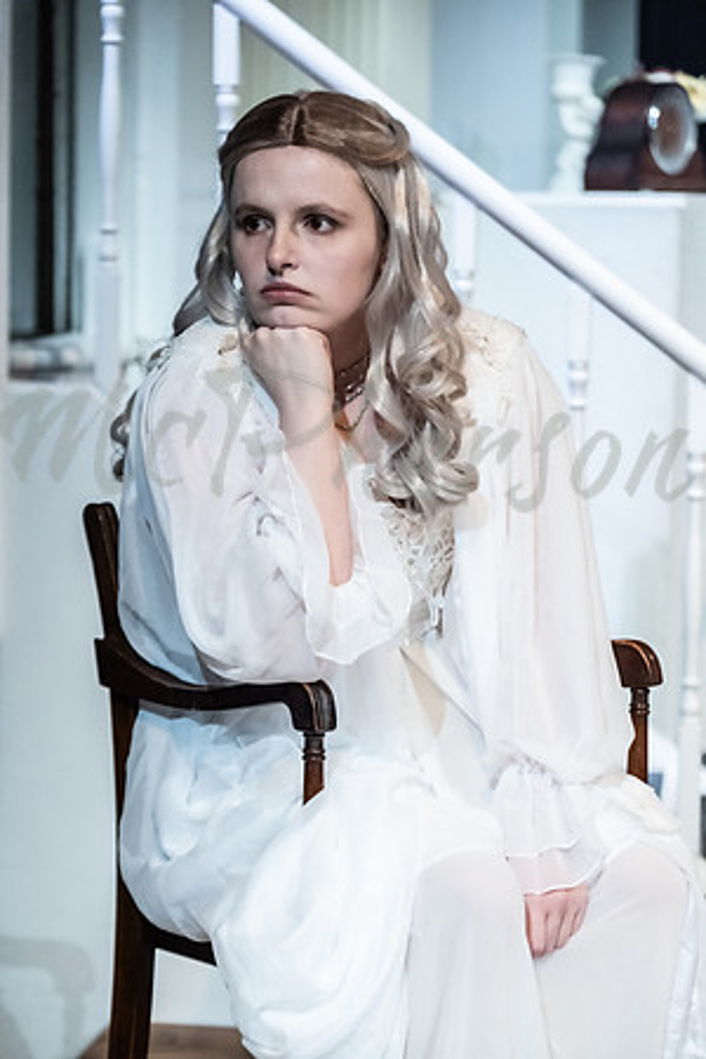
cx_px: 353
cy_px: 530
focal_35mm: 107
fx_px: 3147
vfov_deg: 19.1
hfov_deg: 12.8
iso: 2000
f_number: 2.8
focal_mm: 71.5
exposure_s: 1/250
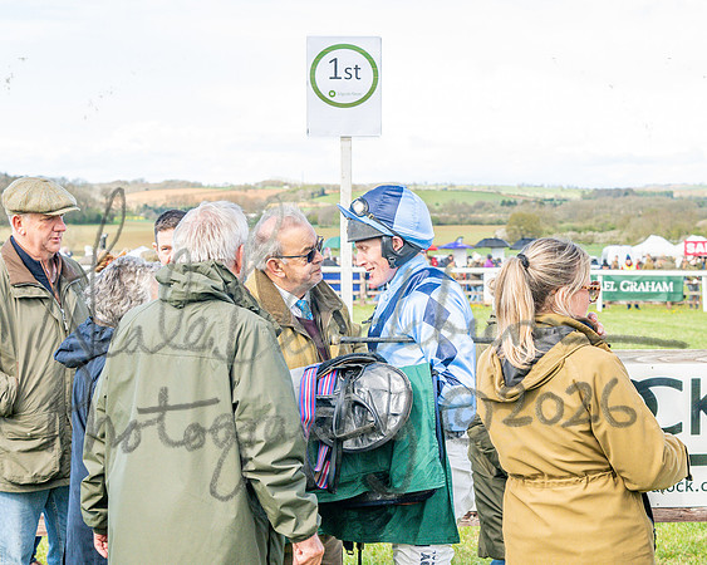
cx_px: 462
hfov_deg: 25.3
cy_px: 257
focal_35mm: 75
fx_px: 1566
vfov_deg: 20.5
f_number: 5
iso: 400
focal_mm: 41
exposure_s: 1/640
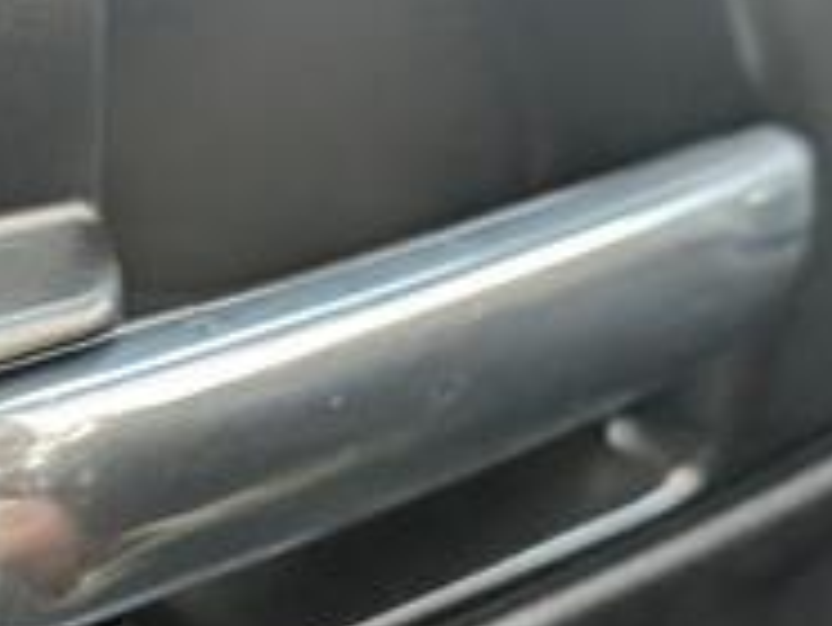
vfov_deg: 17.6
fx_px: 1996
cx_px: -22
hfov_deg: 22.5
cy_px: 540
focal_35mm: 83
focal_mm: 6.9
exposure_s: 1/189
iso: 208
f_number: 1.68
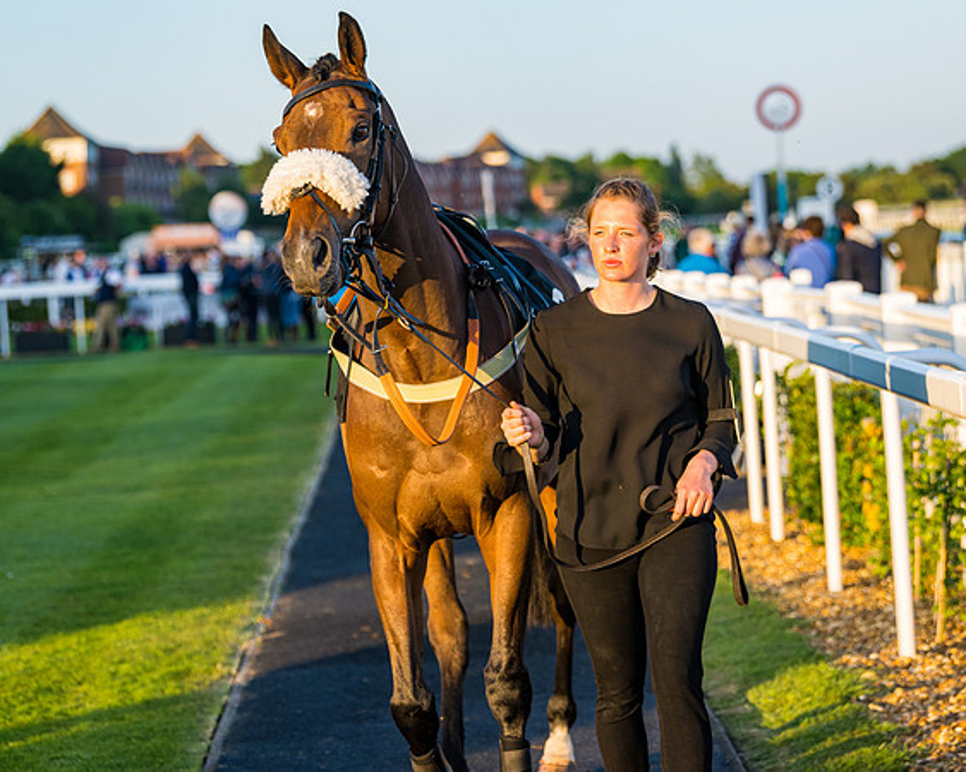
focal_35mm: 116
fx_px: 3301
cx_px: 513
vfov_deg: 13.3
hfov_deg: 16.6
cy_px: 385
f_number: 4
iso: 400
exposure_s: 1/800
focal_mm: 102
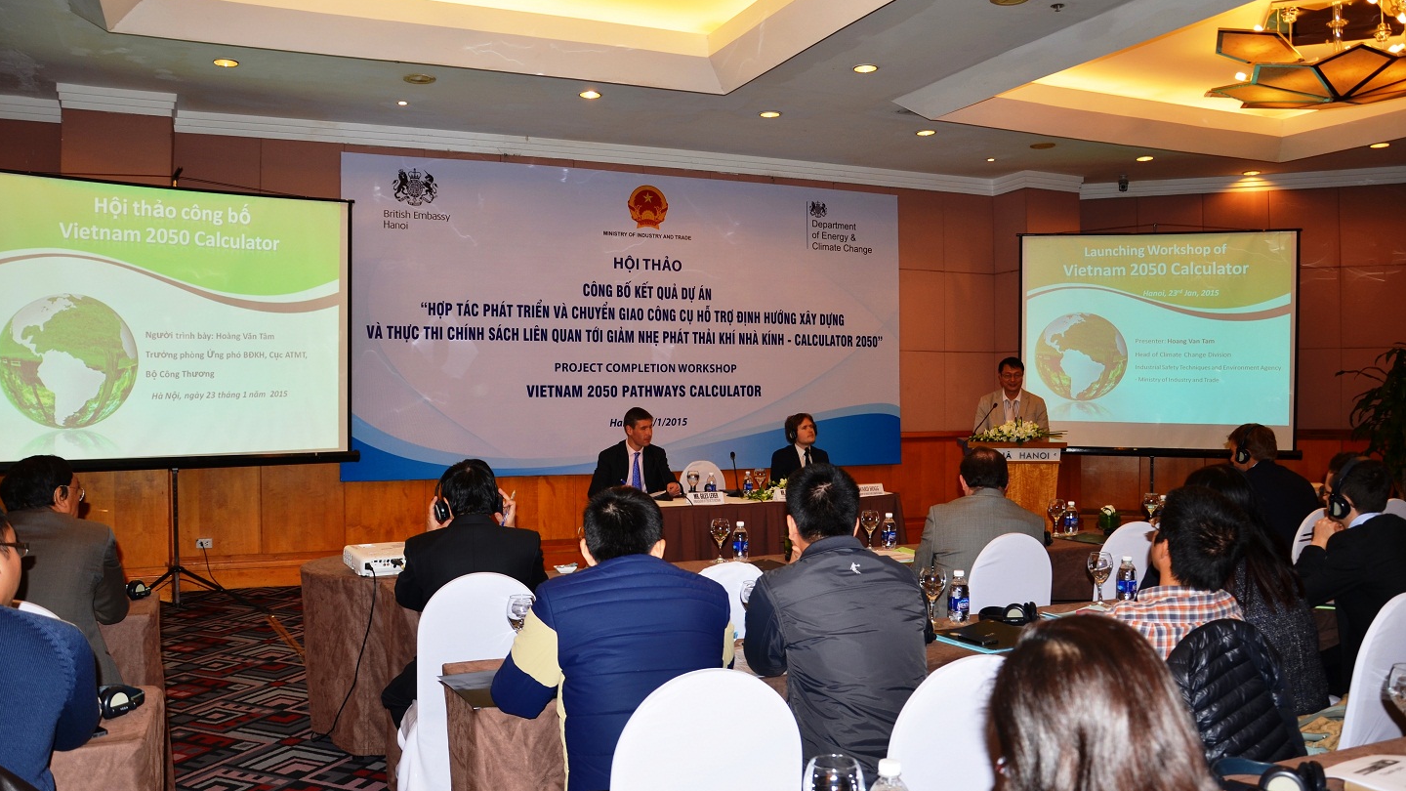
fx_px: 1081
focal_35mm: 29
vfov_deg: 40.2
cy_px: 378
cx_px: 685
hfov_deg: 66.1
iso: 125
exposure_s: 1/60
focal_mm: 18
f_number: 3.5
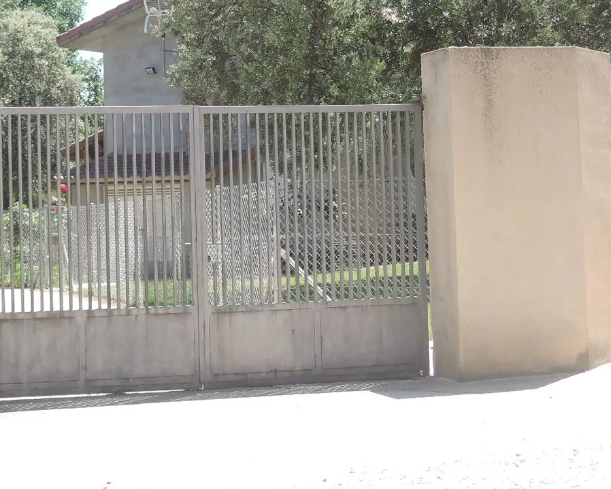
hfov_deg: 21.8
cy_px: 104
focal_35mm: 87
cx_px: 163
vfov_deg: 17.5
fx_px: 1573
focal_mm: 10.7
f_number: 4
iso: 80
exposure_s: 1/200
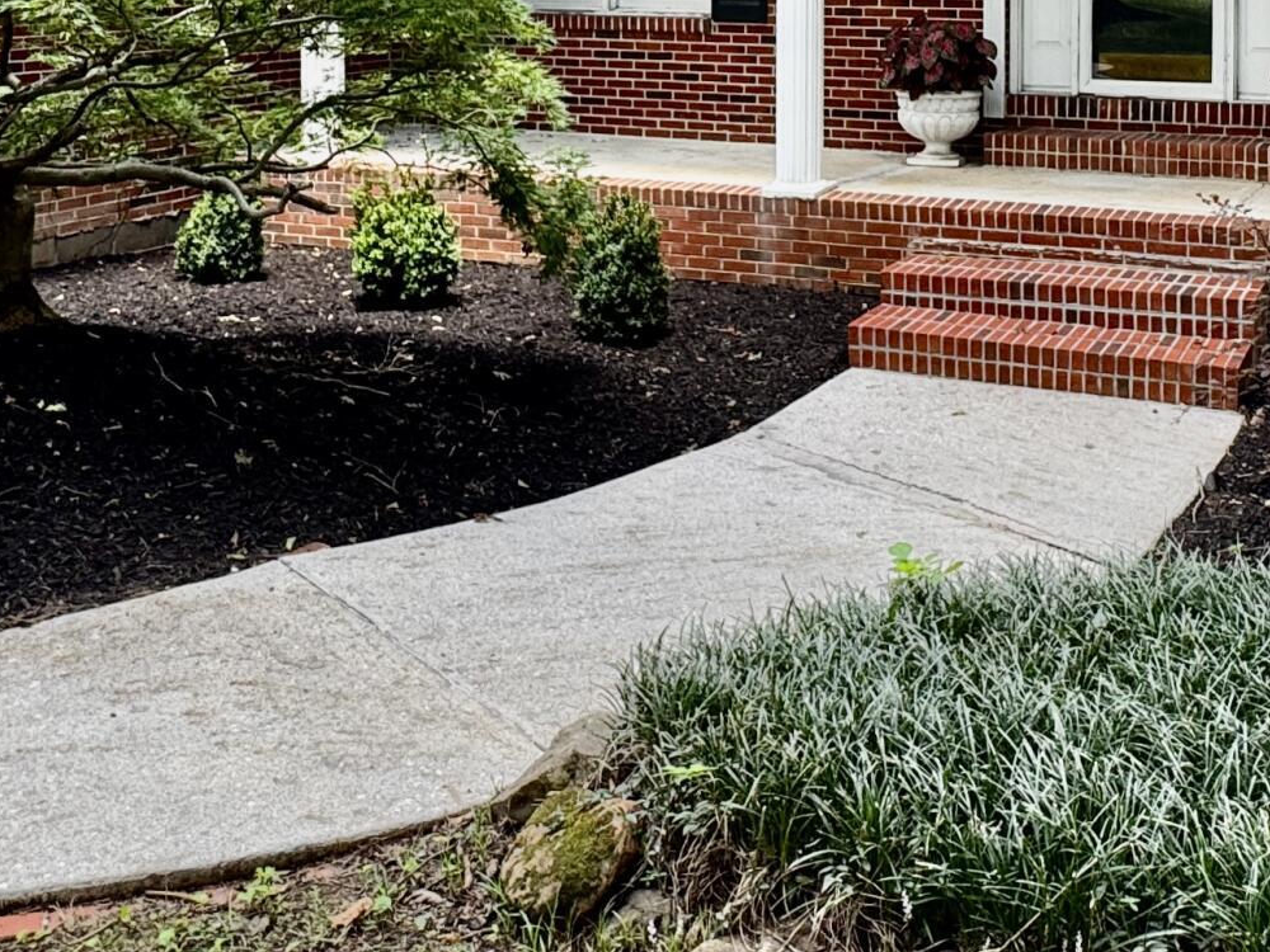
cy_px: -219
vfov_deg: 29.2
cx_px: 841
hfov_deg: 44.2
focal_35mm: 42
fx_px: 1541
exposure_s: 1/99
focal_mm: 2.22
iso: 50
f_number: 2.2
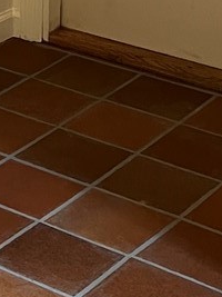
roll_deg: +1.0
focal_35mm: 156
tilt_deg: -10.7
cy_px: -220
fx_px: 1335
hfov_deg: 9.0
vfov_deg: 11.8
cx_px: -196
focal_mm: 5.1
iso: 80
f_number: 1.6
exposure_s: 1/60
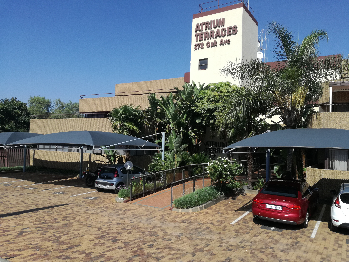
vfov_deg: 51.4
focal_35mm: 27
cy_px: 131
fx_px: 272
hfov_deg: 65.3
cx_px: 174
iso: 50
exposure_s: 1/1350
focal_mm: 3.79
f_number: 2
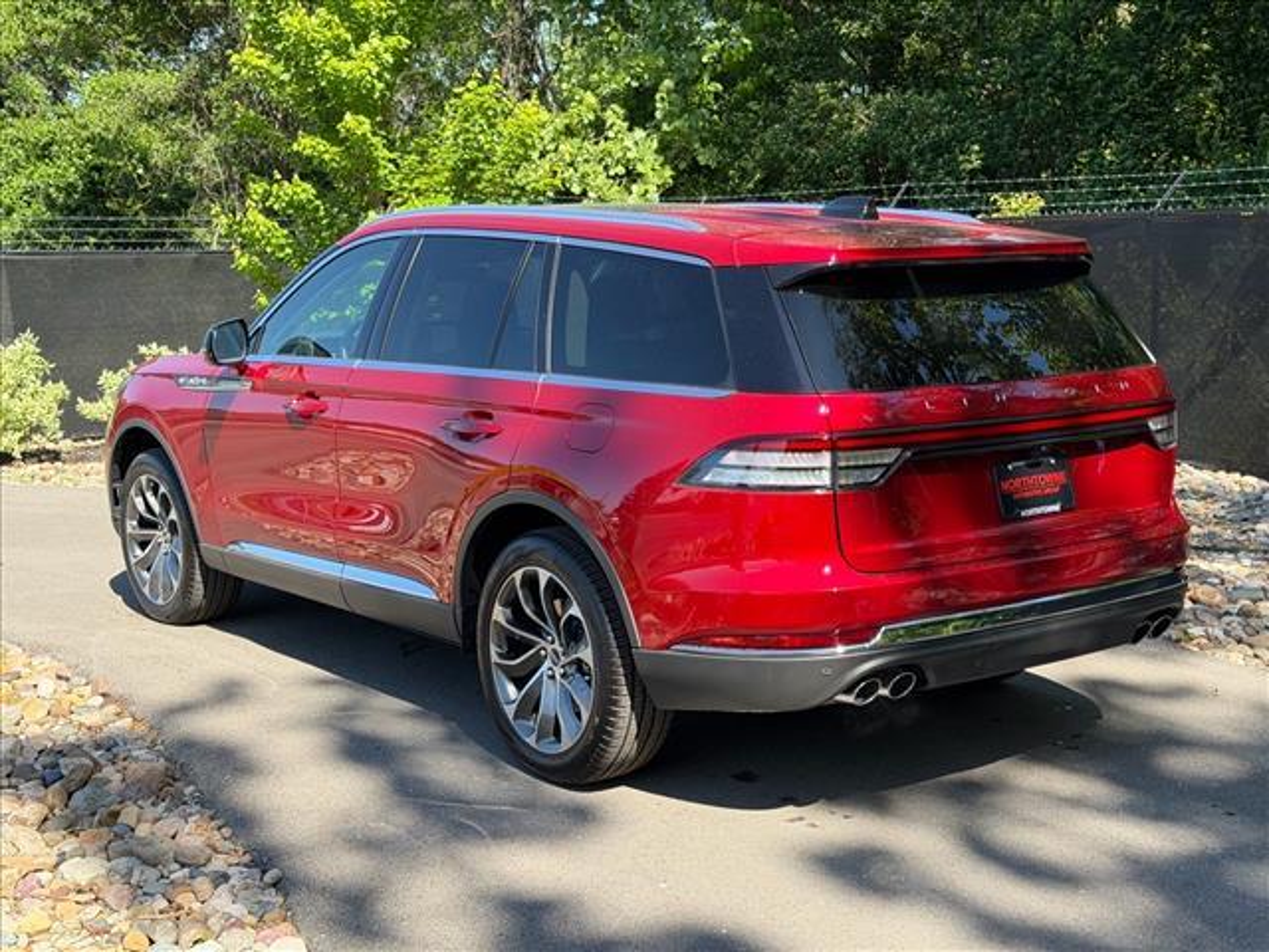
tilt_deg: -11.2
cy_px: 476
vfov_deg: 30.3
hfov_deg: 39.7
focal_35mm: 48
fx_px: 1760
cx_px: 634
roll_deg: +3.3
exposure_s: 1/1085
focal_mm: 6.76
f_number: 1.78
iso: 64
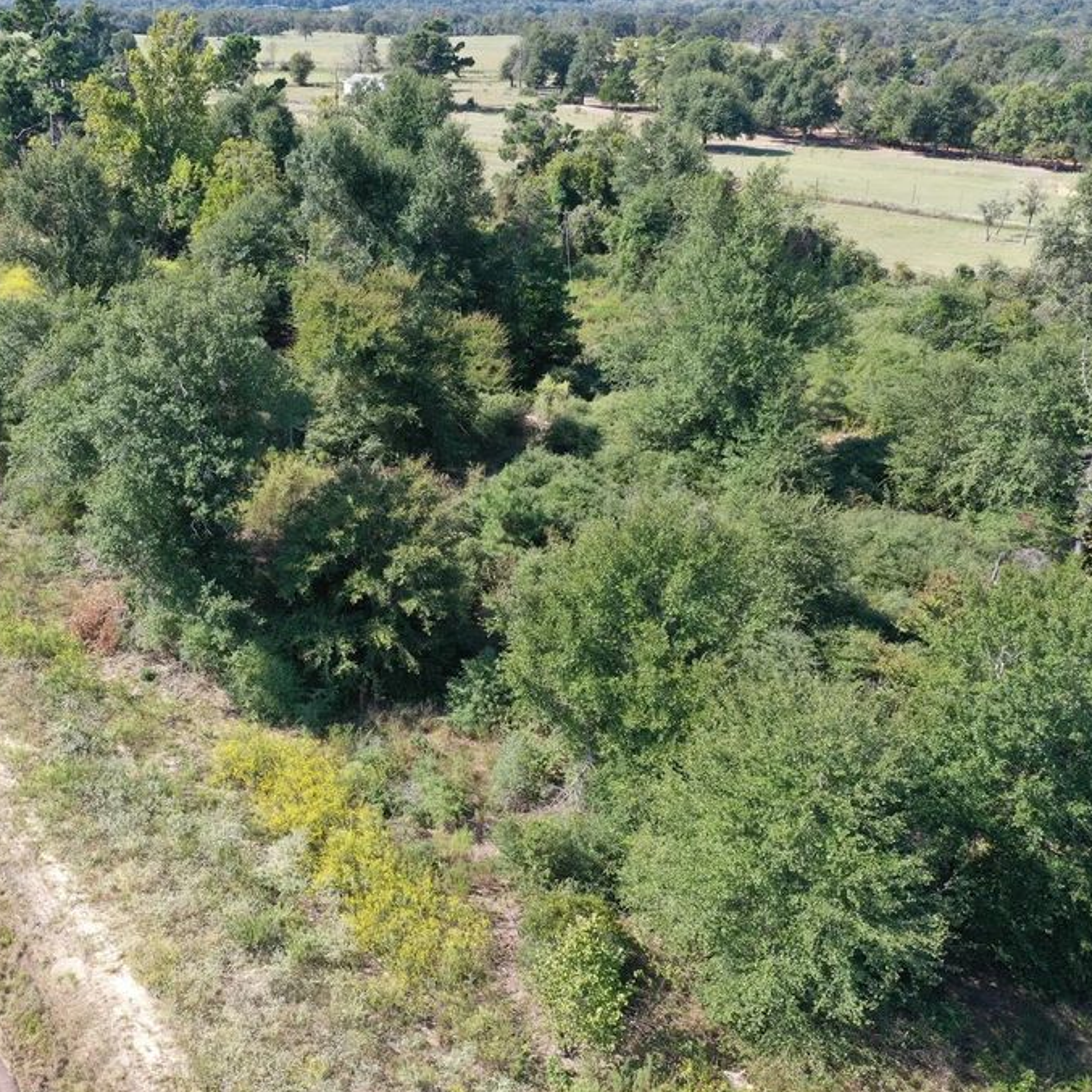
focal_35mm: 36
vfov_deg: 46.0
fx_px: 1285
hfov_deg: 45.5
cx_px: 381
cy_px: 548
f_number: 5
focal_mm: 10.26
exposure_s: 1/200
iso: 100
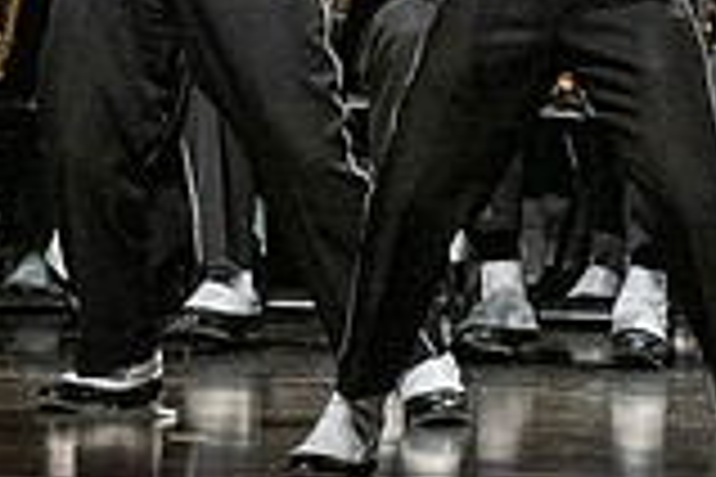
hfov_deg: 2.6
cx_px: 856
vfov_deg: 1.7
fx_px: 15771
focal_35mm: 793
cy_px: -198
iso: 4000
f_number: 4
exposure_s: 1/500
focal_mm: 145
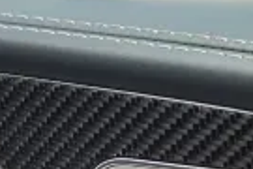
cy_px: 218
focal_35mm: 97
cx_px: 9
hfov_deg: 20.5
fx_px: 682
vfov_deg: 13.6
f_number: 1.4
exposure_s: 1/630
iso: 50
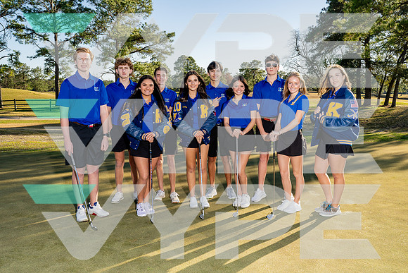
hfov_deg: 57.2
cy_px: 136
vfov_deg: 40.0
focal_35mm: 33
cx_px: 204
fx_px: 374
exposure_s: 1/250
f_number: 8
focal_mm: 33
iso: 100
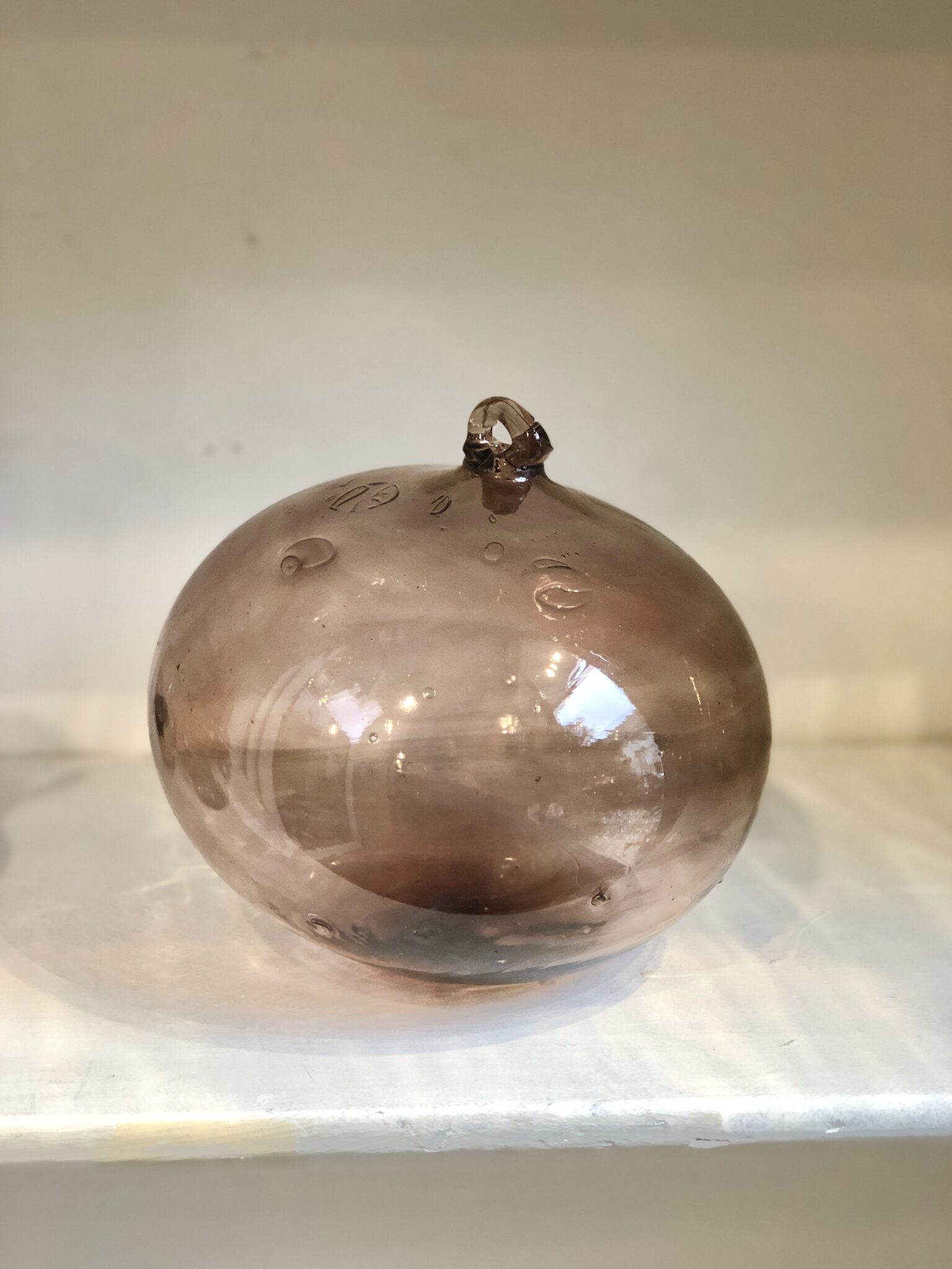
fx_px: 2090
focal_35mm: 57
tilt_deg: -16.2
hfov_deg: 25.7
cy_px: 634
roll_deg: -0.1
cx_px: 476
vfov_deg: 33.8
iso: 160
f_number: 2.8
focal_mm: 6.6
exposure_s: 1/33
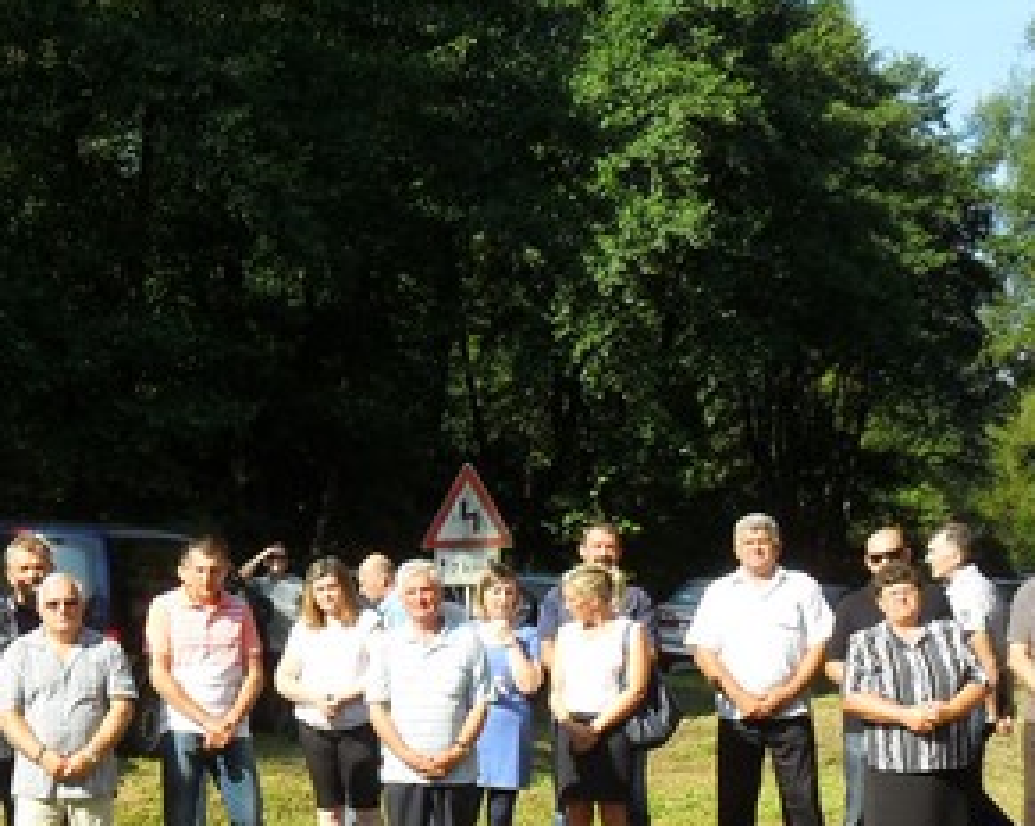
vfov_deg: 17.3
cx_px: 135
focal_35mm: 87
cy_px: 757
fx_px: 2661
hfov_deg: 21.6
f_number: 4
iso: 100
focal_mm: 6.6
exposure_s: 1/500
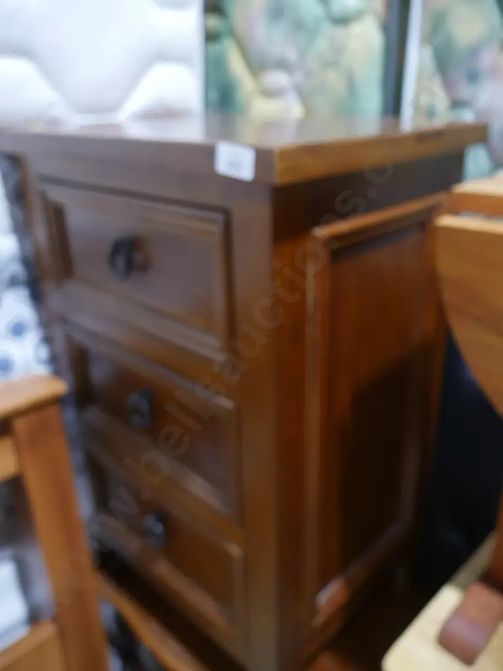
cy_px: 336
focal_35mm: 28
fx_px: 542
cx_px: 252
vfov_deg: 63.4
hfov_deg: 49.7
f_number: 3.5
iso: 640
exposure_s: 1/60
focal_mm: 14
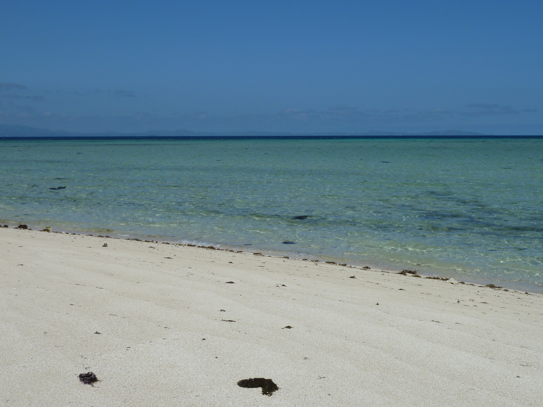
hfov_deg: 34.9
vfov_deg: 26.6
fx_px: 863
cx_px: 272
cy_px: 204
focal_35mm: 55
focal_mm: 9.1
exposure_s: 1/1000
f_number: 5.6
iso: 80
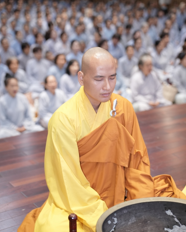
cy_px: 139
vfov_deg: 26.4
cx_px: 94
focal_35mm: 72
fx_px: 495
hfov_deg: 21.3
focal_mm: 63
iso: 1600
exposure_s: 1/160
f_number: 2.5
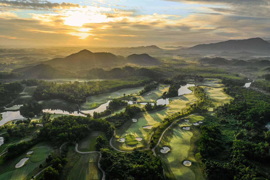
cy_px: 90
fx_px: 210
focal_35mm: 28
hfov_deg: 65.5
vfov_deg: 46.4
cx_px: 135
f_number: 6.3
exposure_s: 1/800
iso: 100
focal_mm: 10.26
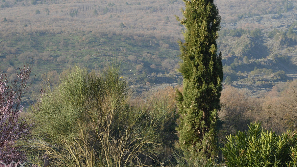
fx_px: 1575
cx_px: 213
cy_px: 34
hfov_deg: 10.8
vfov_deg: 6.1
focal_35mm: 200
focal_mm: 70
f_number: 6.3
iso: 100
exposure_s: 1/160
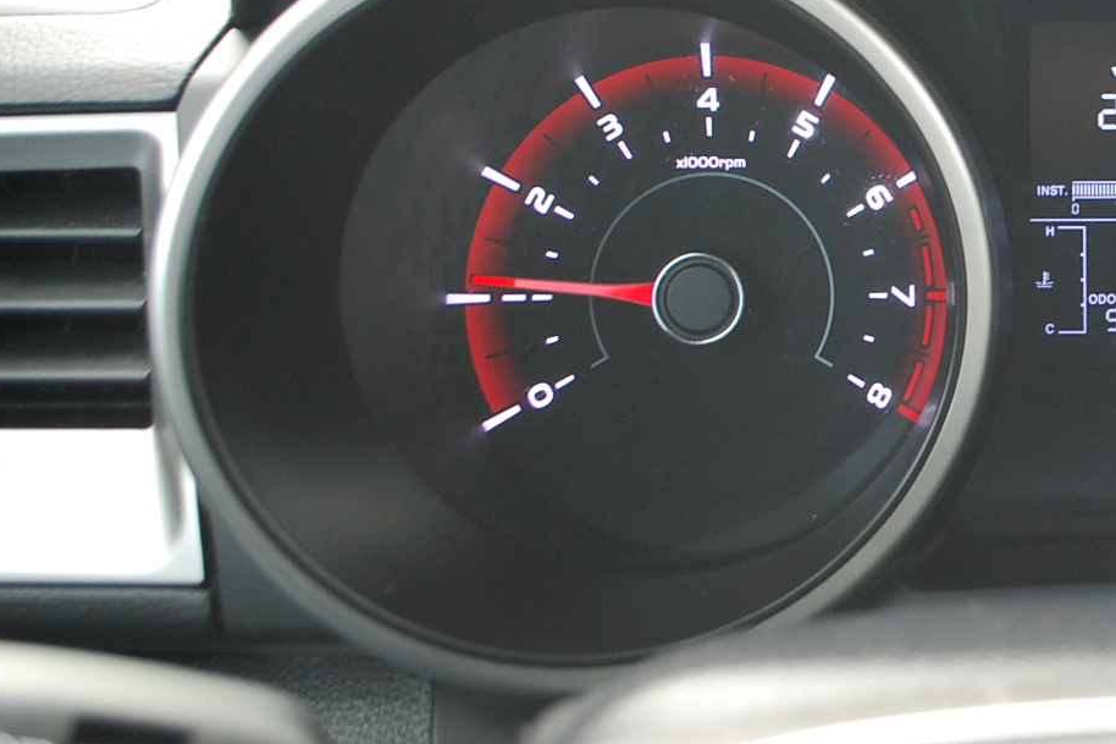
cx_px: 1129
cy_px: 129
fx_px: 2169
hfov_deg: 27.1
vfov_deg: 19.2
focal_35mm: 70
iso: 400
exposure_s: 1/60
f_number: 4
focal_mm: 22
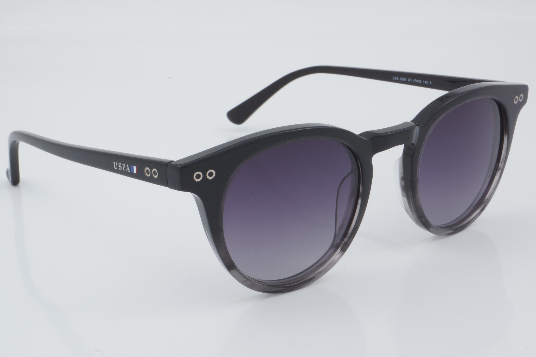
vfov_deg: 18.2
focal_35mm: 75
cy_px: 178
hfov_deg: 27.0
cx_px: 268
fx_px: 1117
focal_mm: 50
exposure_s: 1/3
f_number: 32
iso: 100
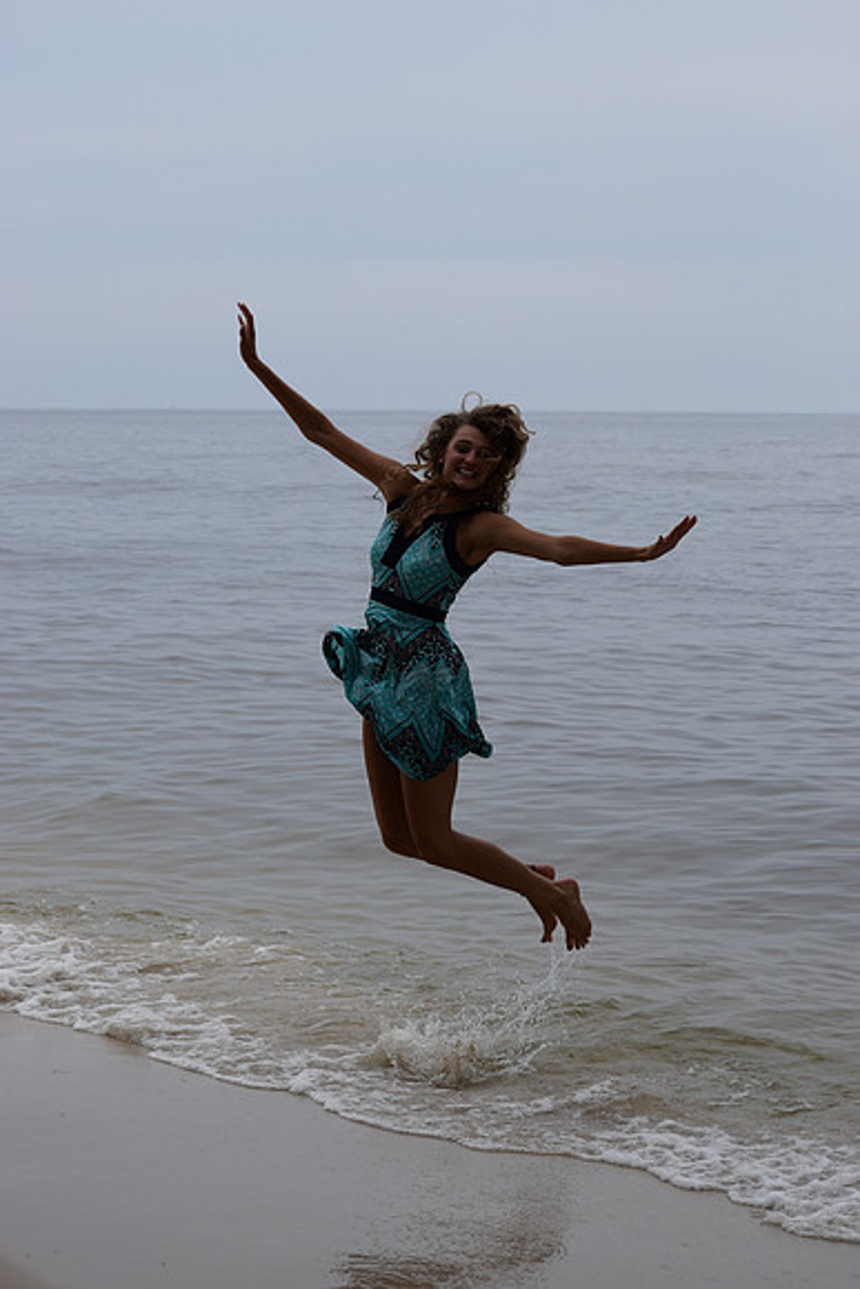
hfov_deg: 16.6
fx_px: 2954
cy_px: 644
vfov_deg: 24.6
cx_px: 430
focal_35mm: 82
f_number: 5.6
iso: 400
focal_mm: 55
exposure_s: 1/1600
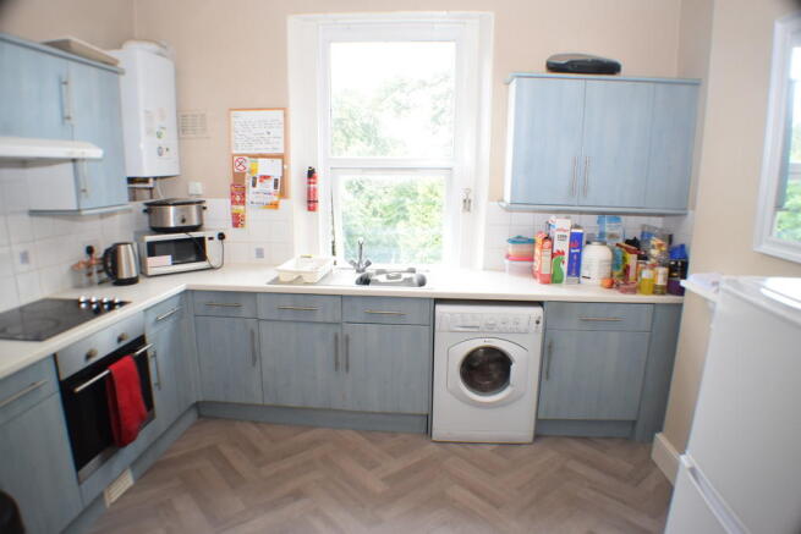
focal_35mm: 27
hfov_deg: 67.4
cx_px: 400
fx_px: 601
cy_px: 267
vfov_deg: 48.0
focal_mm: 18
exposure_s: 1/80
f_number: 4.5
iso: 400
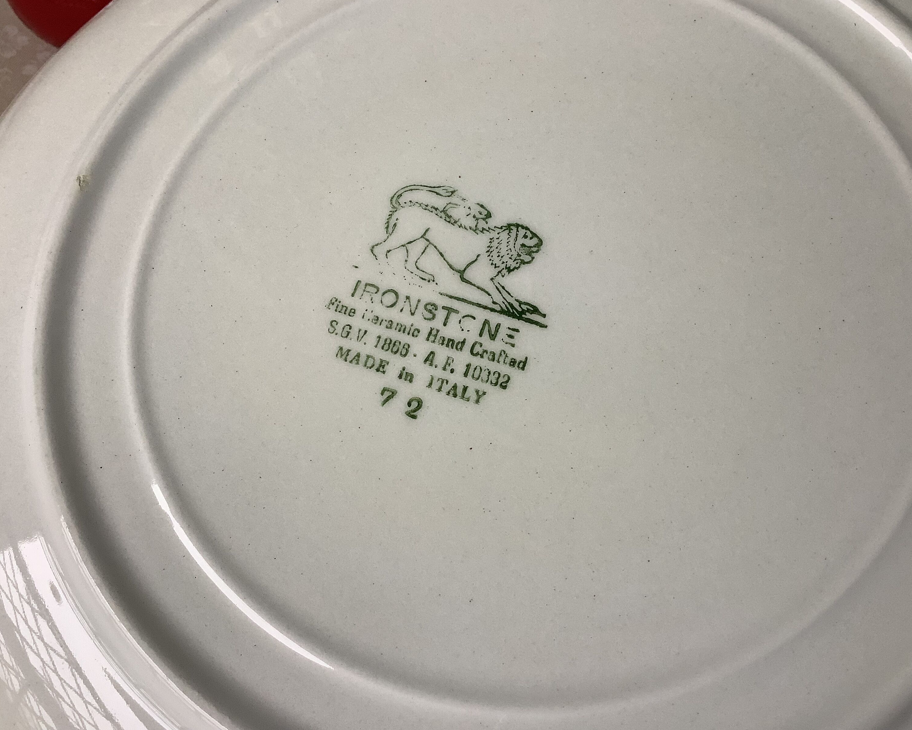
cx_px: 481
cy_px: 357
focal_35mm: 33
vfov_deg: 44.5
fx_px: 891
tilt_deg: -50.6
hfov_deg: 54.2
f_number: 2.4
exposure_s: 1/120
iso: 64
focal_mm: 3.3
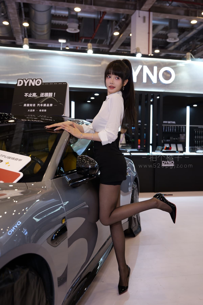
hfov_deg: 38.9
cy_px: 152
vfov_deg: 55.8
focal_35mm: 34
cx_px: 102
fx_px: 288
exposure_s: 1/100
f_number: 3.2
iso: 400
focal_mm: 34
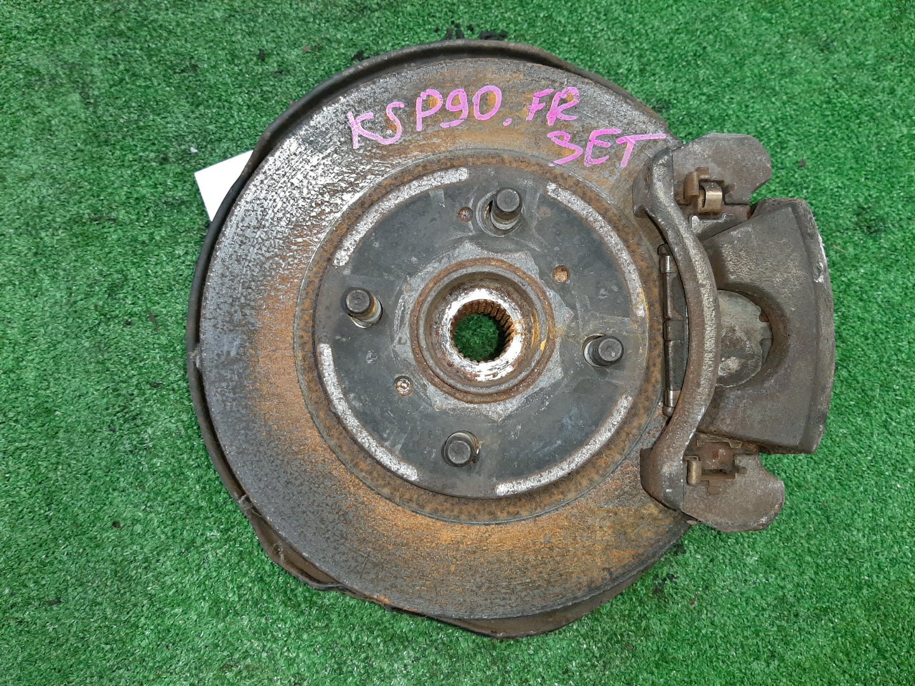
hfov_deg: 67.3
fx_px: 687
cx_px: 458
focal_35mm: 26
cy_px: 343
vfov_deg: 53.1
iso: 215
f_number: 1.7
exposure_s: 1/50
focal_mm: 3.93
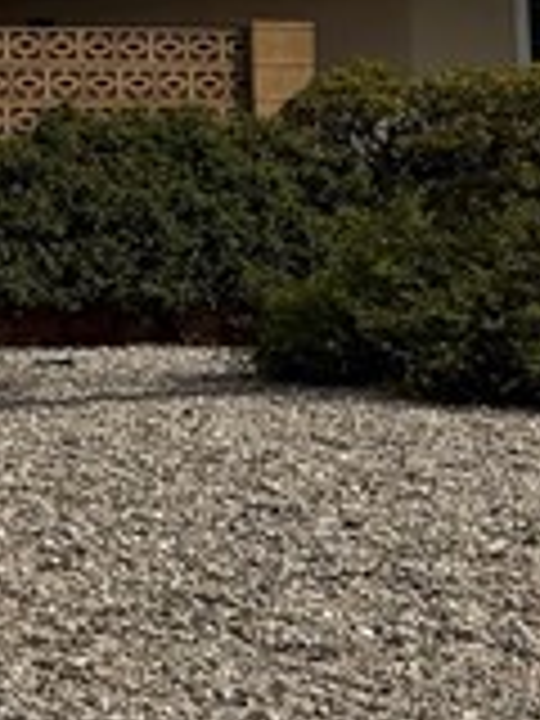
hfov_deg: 8.0
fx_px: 3203
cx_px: -1197
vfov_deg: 12.6
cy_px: -54
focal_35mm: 154
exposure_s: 1/9091
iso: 80
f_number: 1.78
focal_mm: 6.76
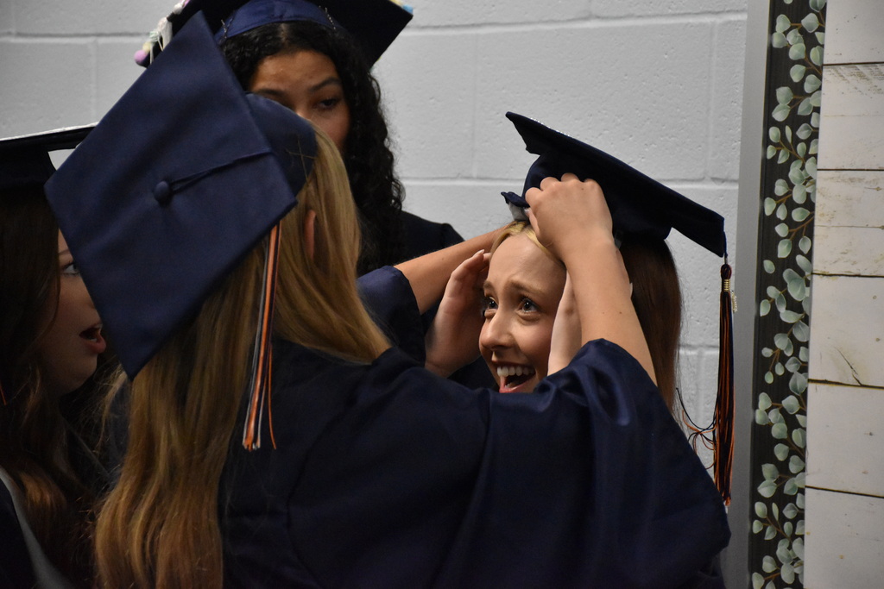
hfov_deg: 18.2
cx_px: 442
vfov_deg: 12.2
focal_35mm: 112
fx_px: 2763
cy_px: 294
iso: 6400
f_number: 5
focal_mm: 75
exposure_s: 1/320
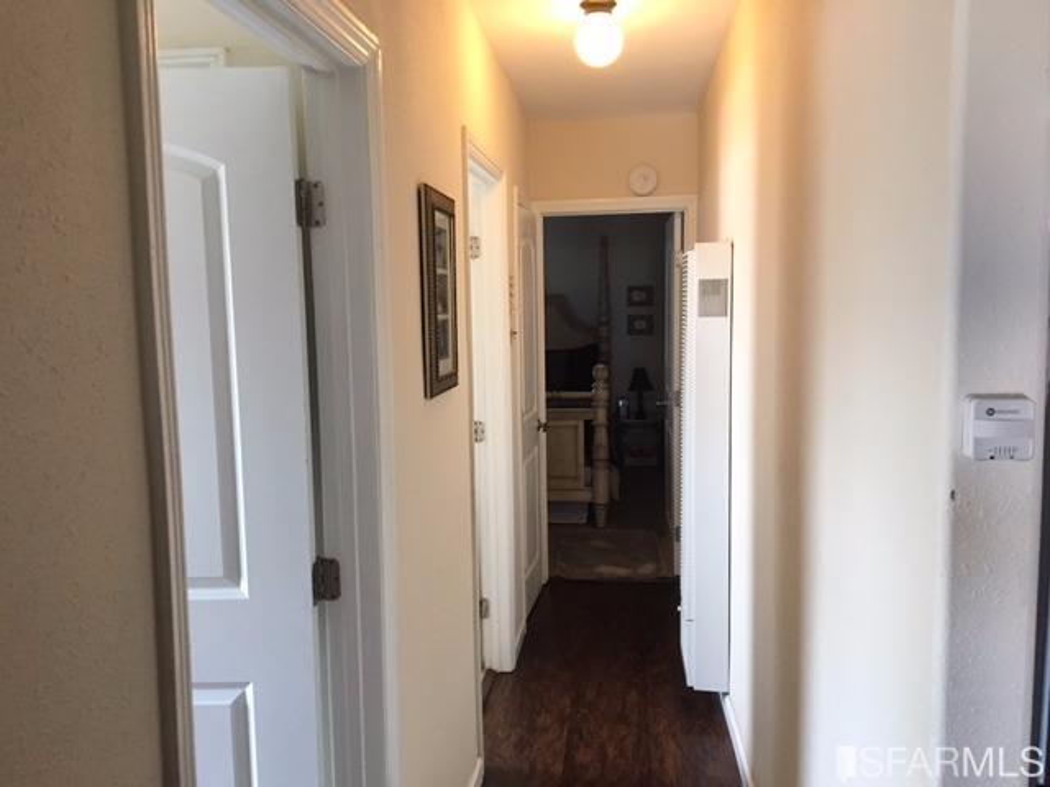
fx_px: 880
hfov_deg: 61.7
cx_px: 525
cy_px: 394
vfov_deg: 48.2
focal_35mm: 29
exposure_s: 1/30
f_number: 2.2
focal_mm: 4.15
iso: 125
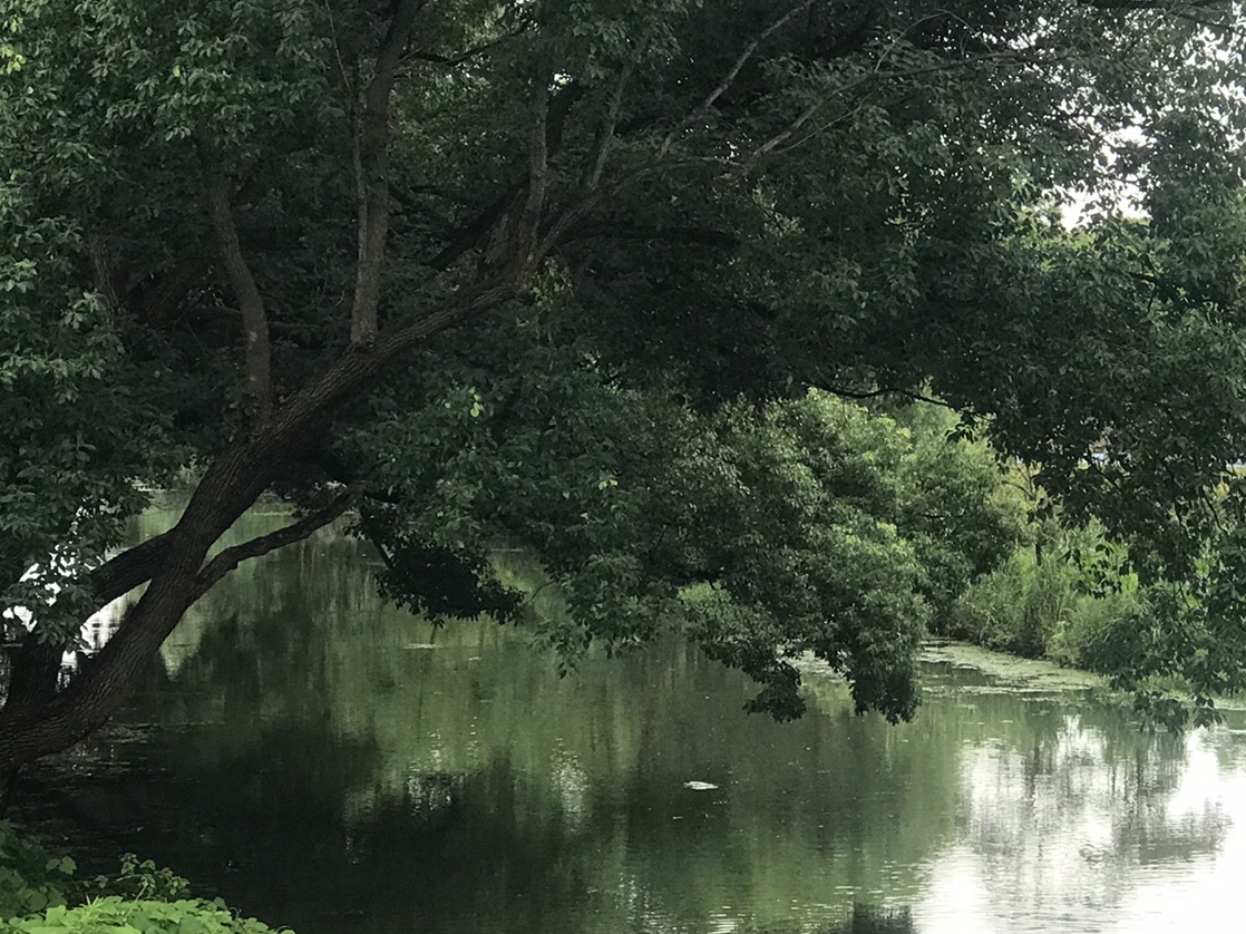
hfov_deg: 19.1
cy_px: 348
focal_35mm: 102
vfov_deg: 14.5
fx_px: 3671
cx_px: 932
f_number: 2.8
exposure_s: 1/50
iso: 32
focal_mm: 6.6
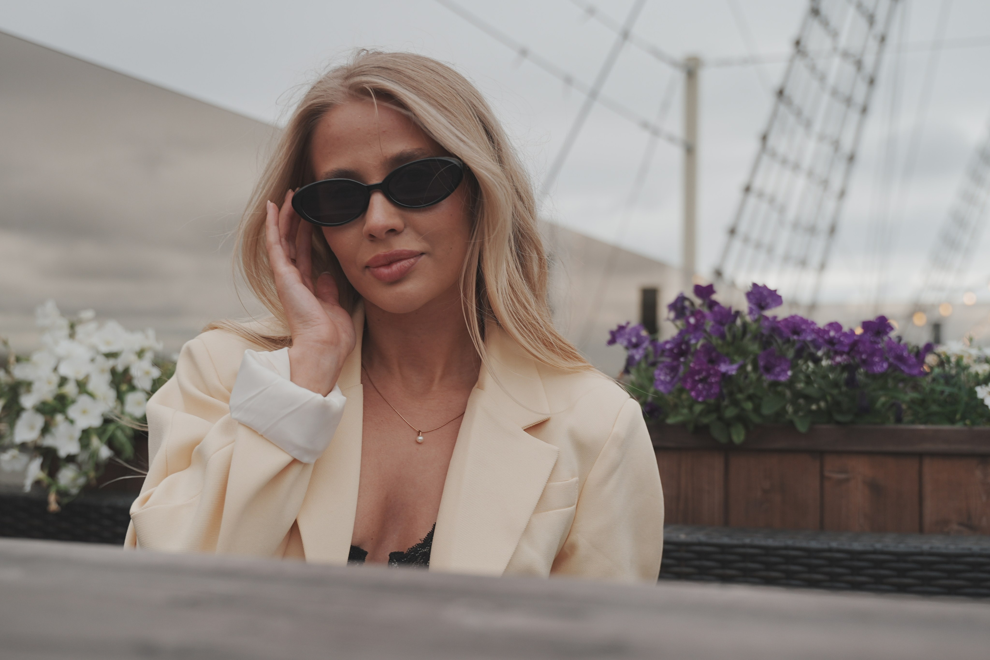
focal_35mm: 48
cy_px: 330
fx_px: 1320
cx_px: 495
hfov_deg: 41.1
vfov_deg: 28.1
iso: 100
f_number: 2.8
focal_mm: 32.6
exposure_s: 1/250
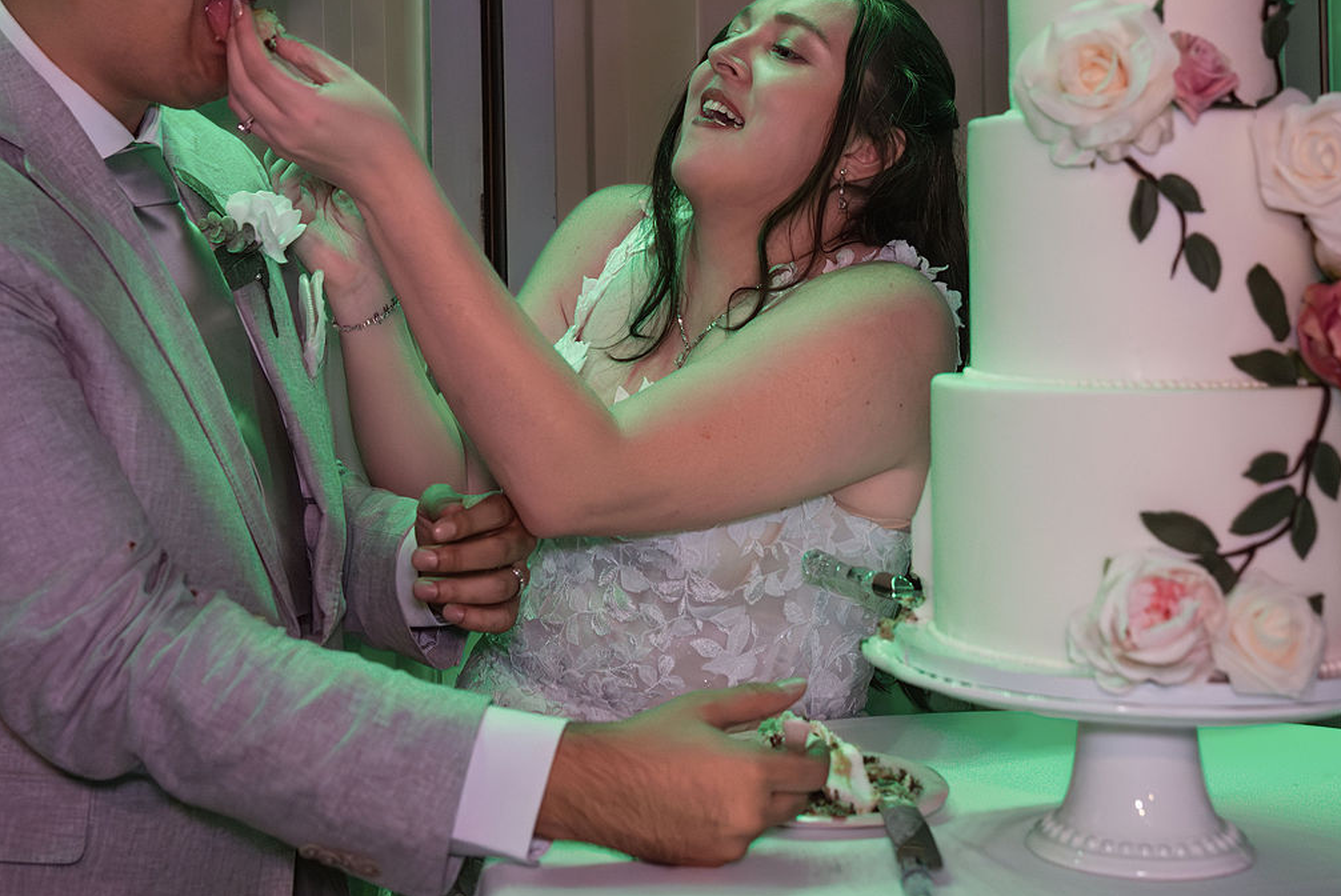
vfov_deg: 21.7
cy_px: 206
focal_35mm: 62
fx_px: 2311
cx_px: 575
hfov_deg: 32.3
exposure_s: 1/160
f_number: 4
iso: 10000
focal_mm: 39
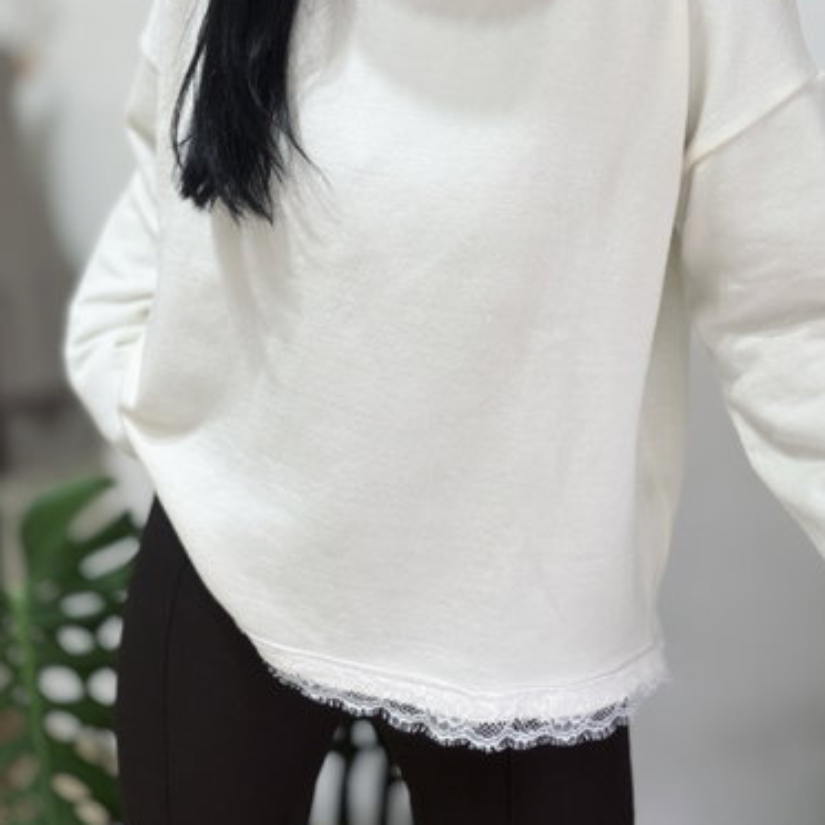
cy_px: 241
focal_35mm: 38
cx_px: 426
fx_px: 1025
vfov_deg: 42.9
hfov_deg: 43.9
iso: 50
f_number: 1.9
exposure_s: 1/100
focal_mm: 2.71
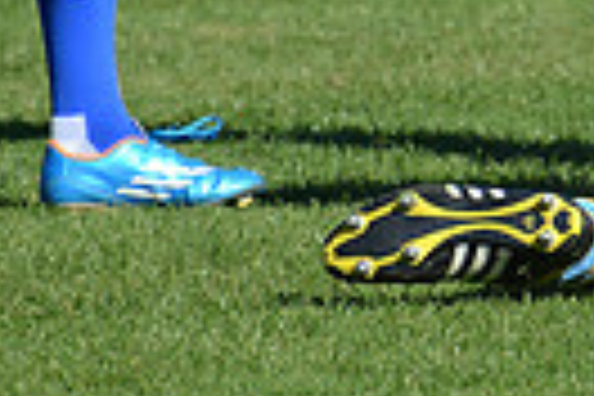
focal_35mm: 1186
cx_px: 724
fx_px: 19567
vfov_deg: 1.2
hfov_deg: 1.7
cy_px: -398
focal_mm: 270
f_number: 5.6
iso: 320
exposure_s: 1/1250
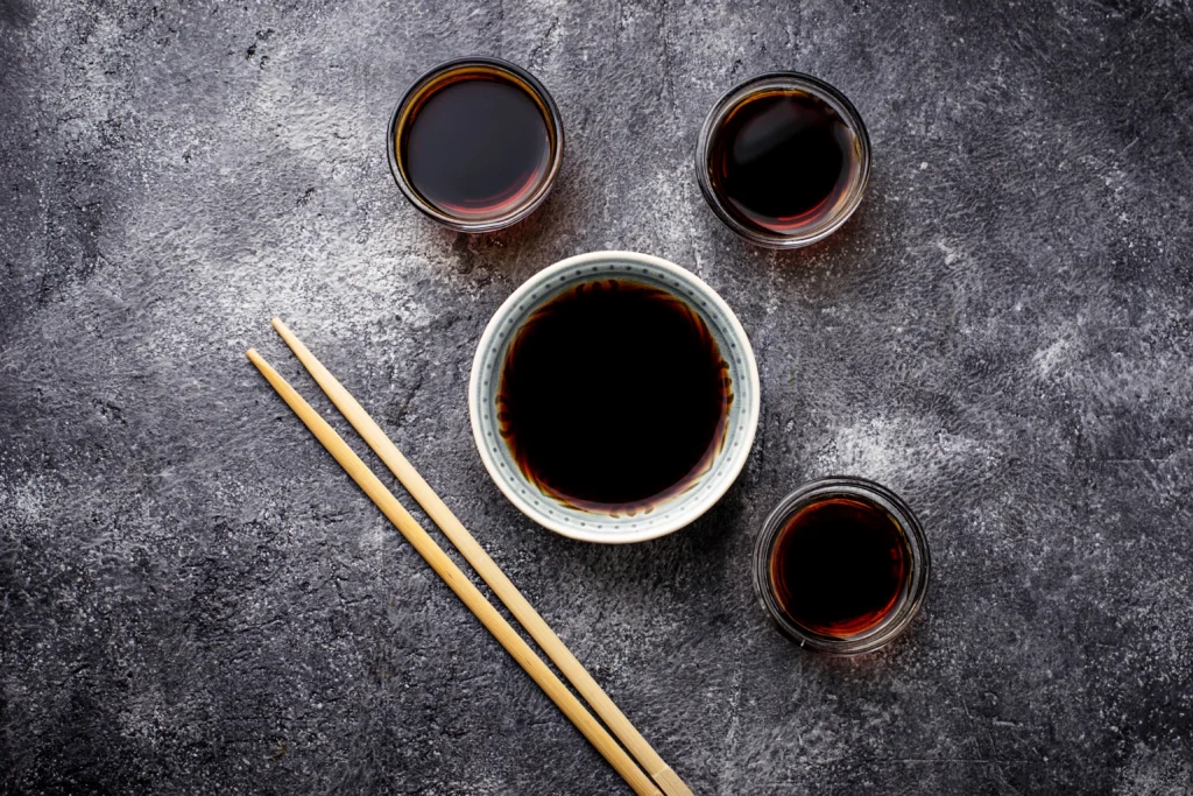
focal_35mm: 75
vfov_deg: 18.2
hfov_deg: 27.0
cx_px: 596
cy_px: 398
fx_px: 2486
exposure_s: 1/125
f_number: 9
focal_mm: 50
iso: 100
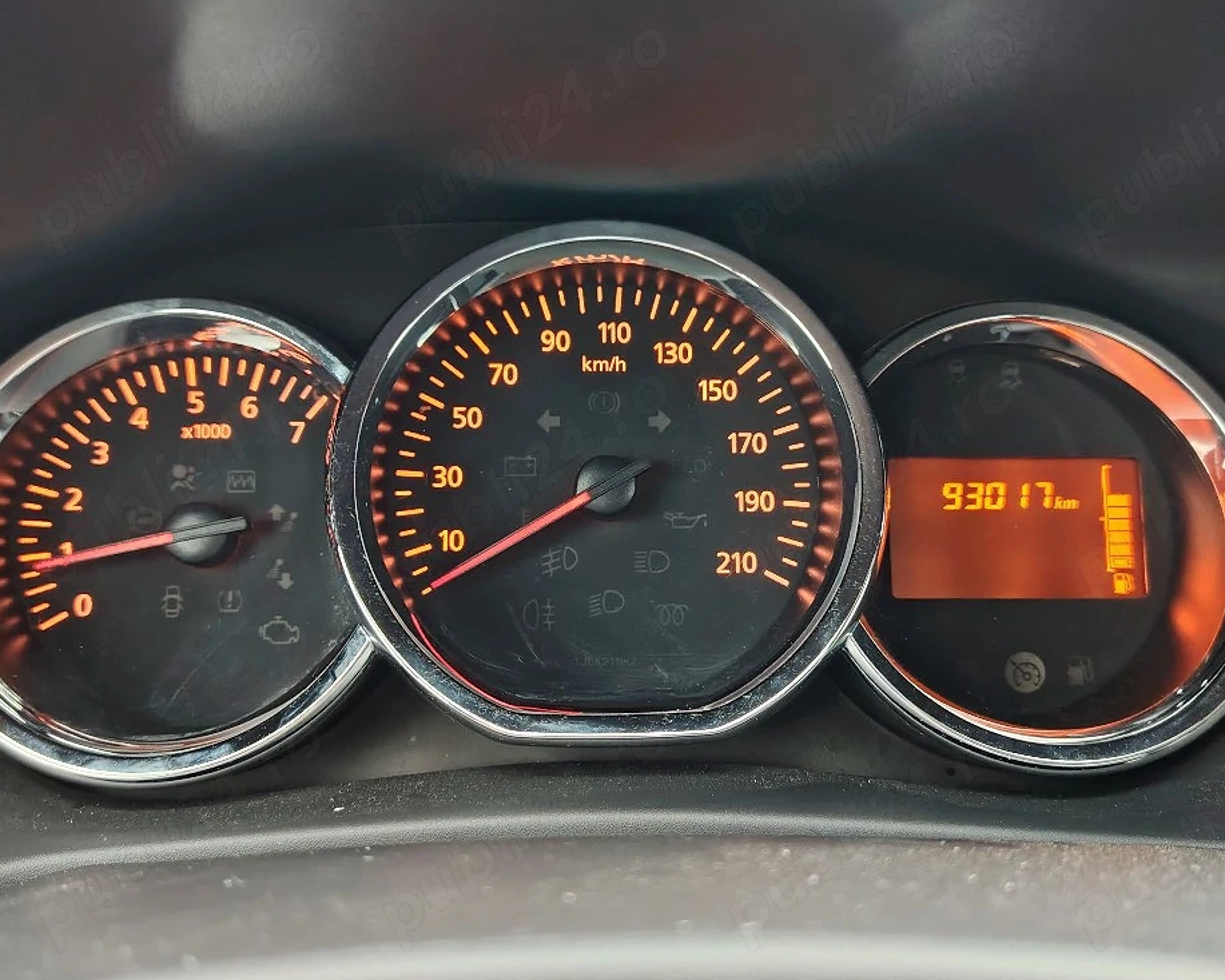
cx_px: 613
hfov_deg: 54.2
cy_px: 491
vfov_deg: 44.6
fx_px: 1197
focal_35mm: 33
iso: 1103
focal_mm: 5.25
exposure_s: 1/25
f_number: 1.75
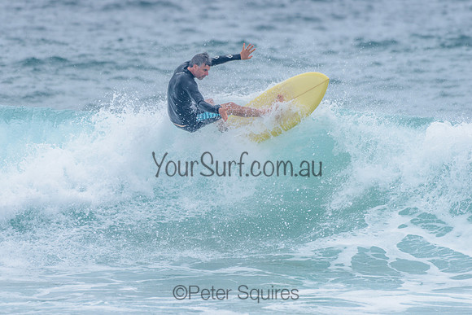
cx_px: 191
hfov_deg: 3.4
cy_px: 122
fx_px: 8036
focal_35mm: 613
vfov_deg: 2.2
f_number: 5.6
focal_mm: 500
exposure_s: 1/2000
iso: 160
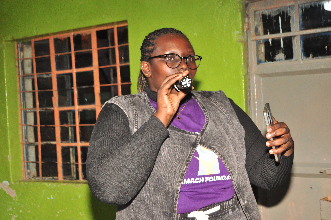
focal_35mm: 63
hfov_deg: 31.9
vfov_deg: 21.5
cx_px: 166
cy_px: 110
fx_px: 579
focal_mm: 42
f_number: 5
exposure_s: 1/100
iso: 1000
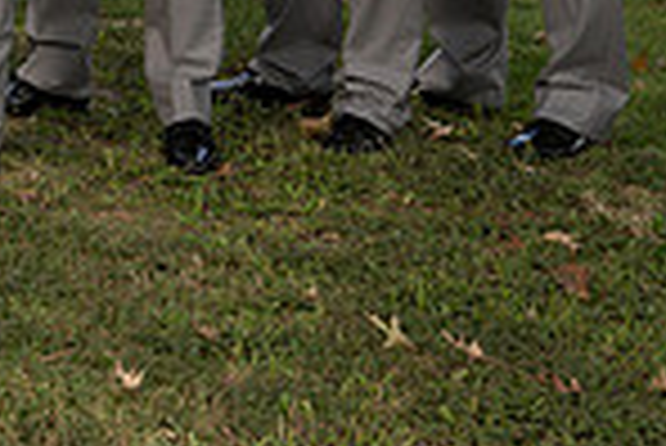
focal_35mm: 192
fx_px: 3555
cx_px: -581
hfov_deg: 10.0
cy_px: -394
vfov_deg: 7.0
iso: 100
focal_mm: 47
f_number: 5.6
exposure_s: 1/250
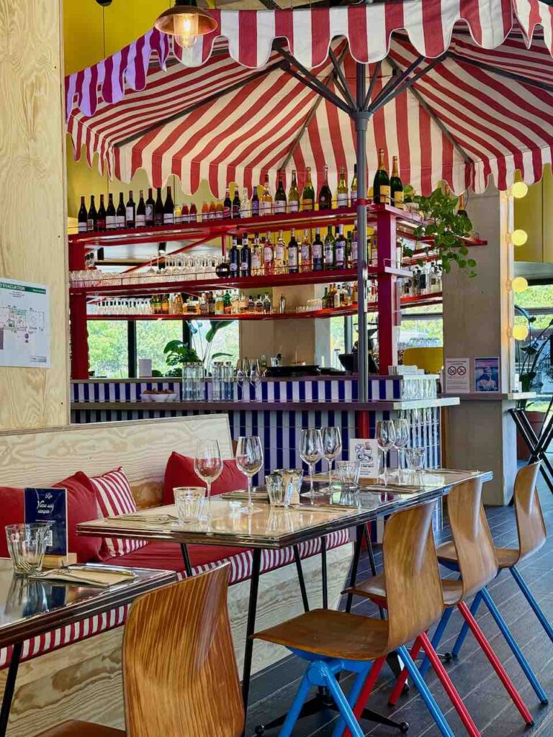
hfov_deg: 30.3
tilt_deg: +0.3
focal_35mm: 48
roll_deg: +0.2
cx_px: 276
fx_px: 1022
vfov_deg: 39.7
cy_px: 368
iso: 80
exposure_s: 1/100
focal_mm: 6.76
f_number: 1.78
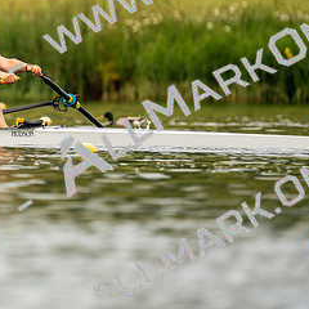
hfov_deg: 1.4
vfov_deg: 1.4
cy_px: 75
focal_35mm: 1235
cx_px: -50
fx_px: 12473
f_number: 6.3
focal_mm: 600
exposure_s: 1/2000
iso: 400
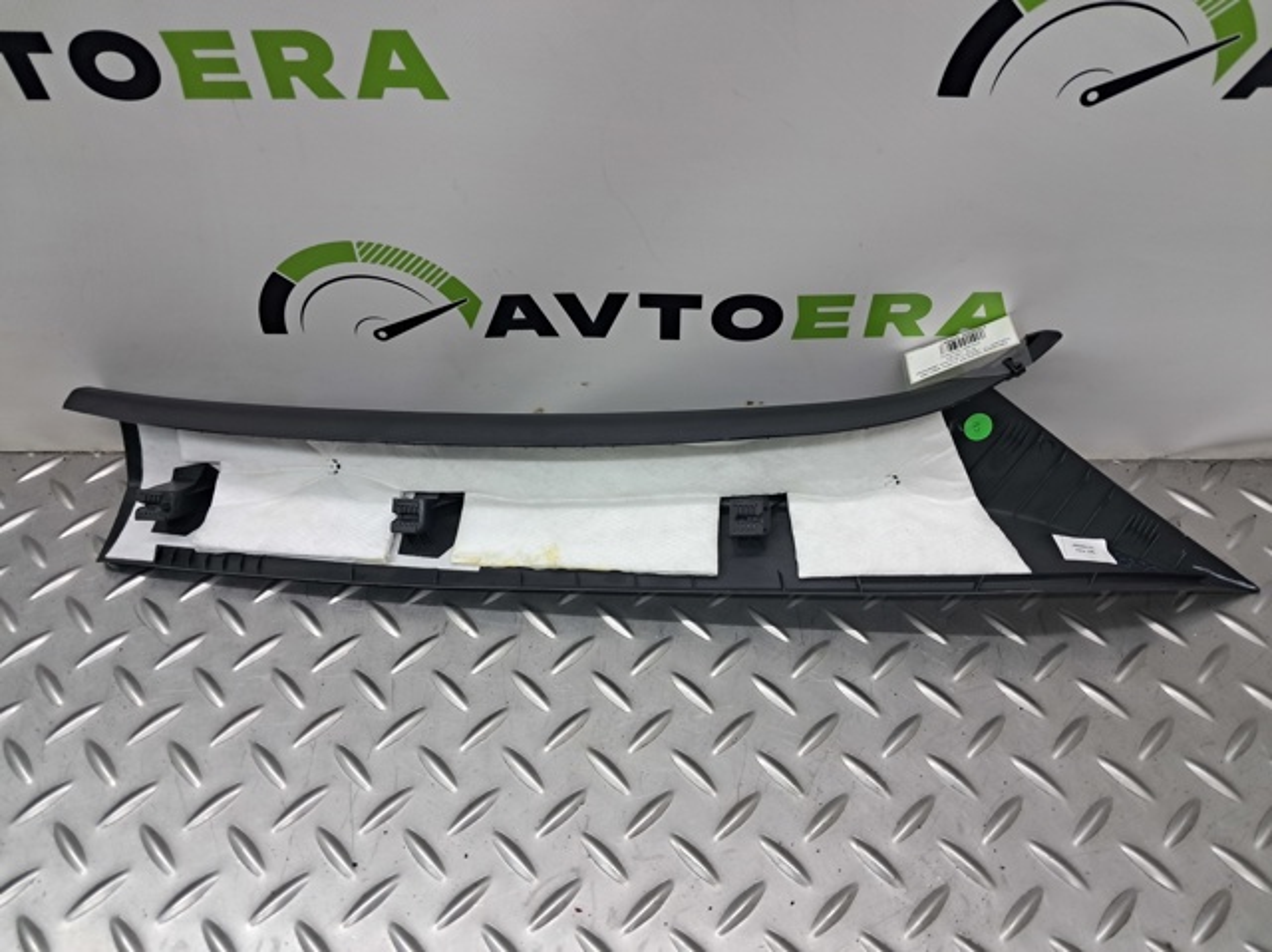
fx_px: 991
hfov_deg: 65.4
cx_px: 636
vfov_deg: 51.3
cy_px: 476
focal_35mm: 27
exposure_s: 1/60
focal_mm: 4
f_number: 1.8
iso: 125
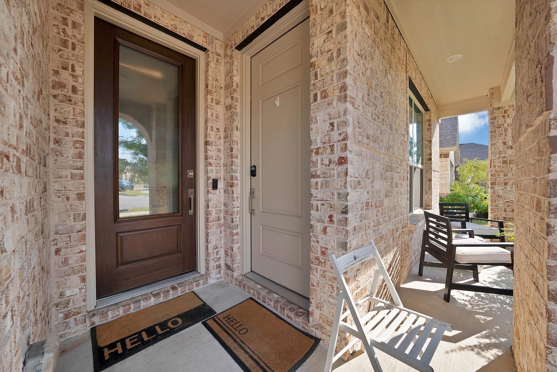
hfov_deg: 112.6
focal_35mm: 12
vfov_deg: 90.1
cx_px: 278
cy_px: 186
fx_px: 186
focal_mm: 12
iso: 640
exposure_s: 1/125
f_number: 9
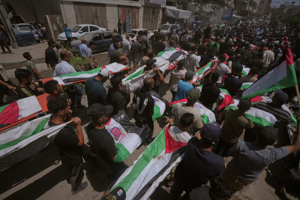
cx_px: 150
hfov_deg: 96.7
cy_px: 100
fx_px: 133
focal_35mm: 16
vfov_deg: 73.7
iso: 80
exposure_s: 1/1250
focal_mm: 16
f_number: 6.3
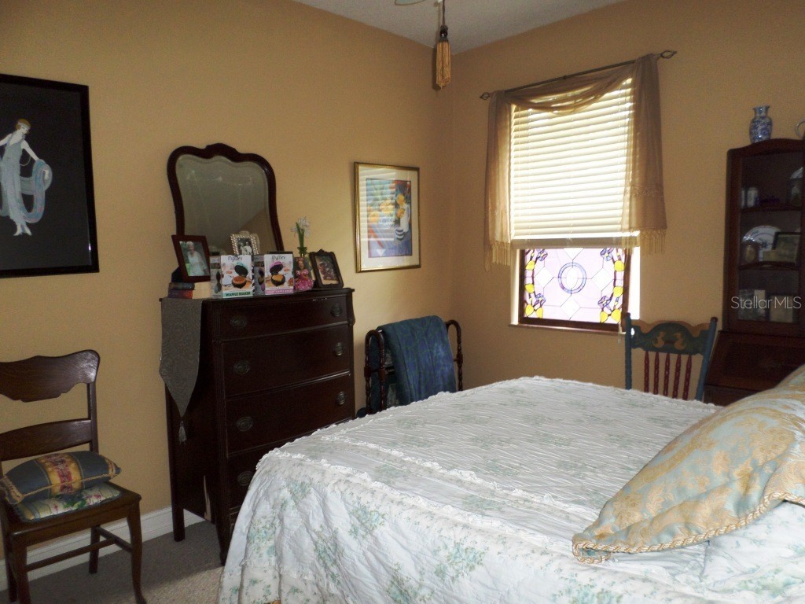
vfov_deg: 54.9
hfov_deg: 69.4
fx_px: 581
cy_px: 302
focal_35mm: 25
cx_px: 402
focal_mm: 4.5
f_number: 2.5
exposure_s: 1/30
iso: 120
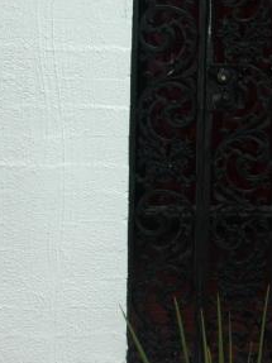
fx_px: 1350
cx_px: 323
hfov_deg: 11.3
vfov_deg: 15.3
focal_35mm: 129
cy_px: 89
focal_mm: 25
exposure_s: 1/500
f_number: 7.1
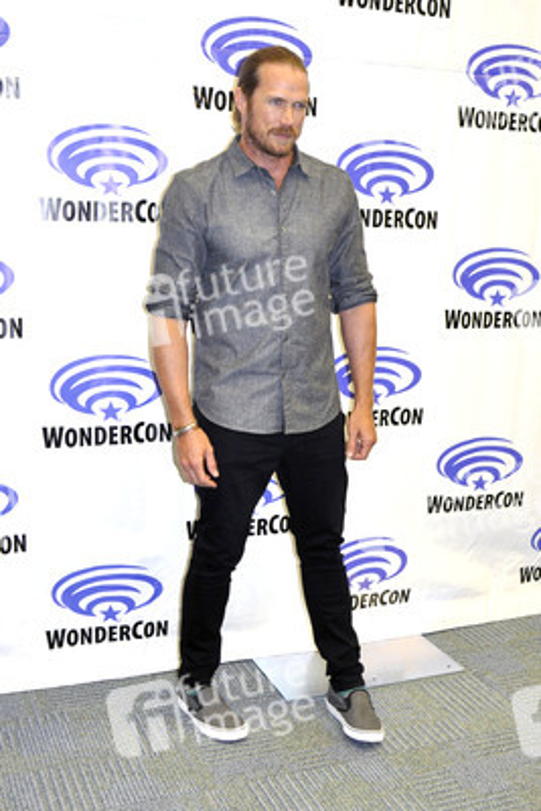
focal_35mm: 36
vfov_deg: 53.1
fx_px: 811
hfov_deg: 36.9
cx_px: 270
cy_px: 406
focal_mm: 24
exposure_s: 1/60
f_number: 4.5
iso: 1000
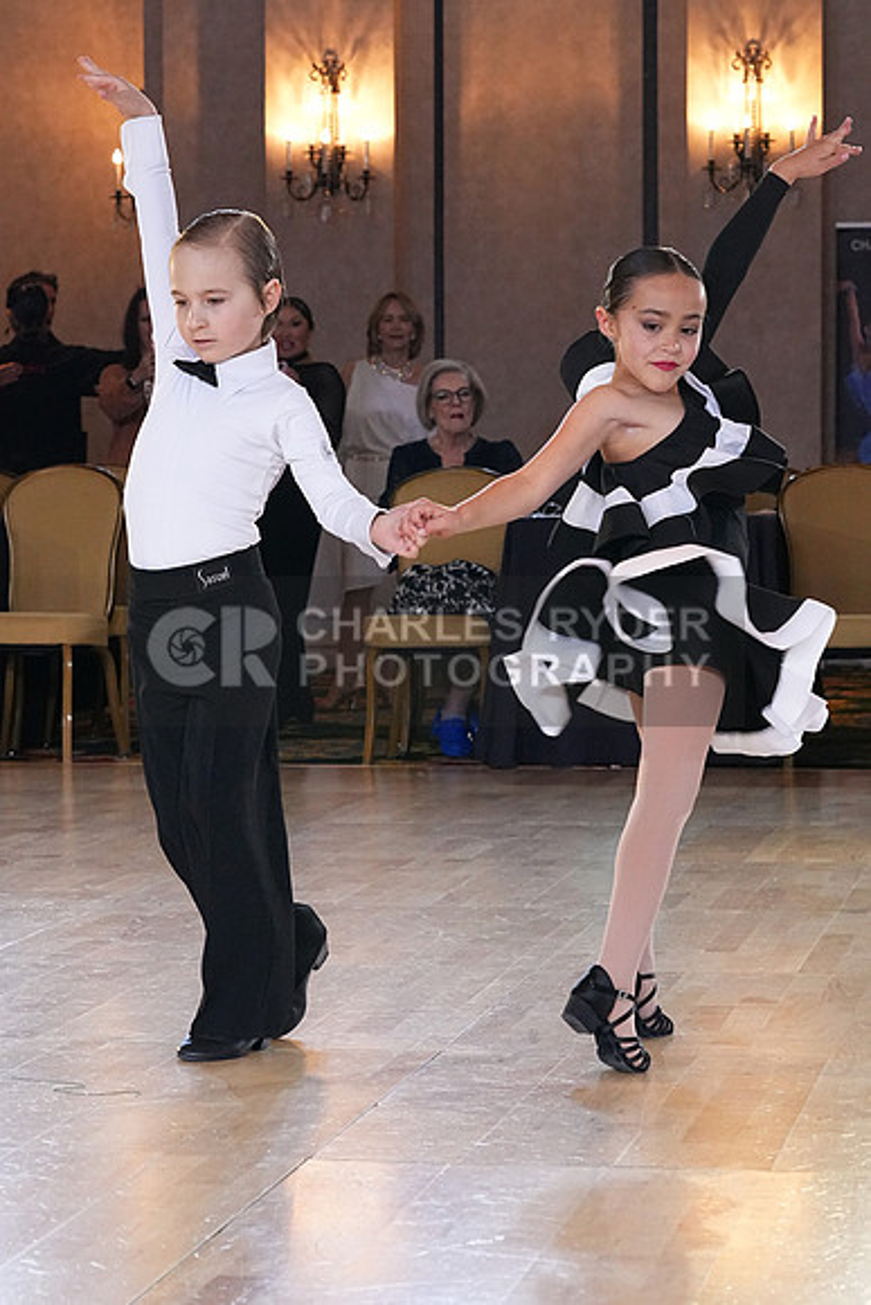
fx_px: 3917
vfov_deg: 18.9
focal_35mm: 108
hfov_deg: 12.7
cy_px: 652
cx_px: 436
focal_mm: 72
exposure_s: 1/200
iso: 5000
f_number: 7.1
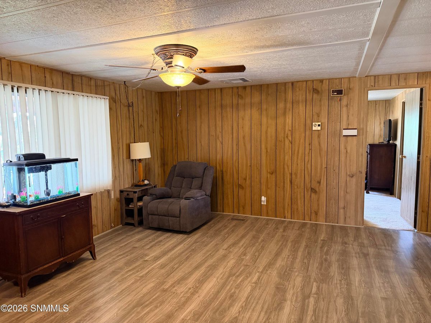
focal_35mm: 24
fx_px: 299
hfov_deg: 71.6
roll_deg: +1.4
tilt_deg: -4.9
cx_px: 216
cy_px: 162
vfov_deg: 56.8
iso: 400
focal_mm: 6.76
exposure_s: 1/60
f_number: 1.78
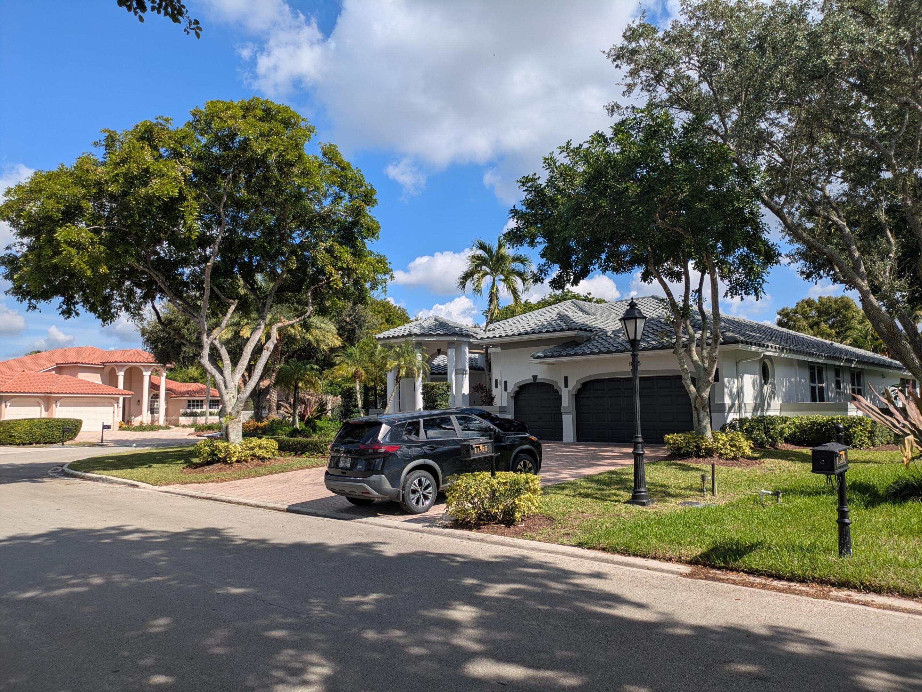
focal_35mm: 25
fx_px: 666
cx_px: 461
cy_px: 346
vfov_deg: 54.9
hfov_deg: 69.4
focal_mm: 5.43
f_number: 1.89
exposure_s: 1/2294
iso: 42
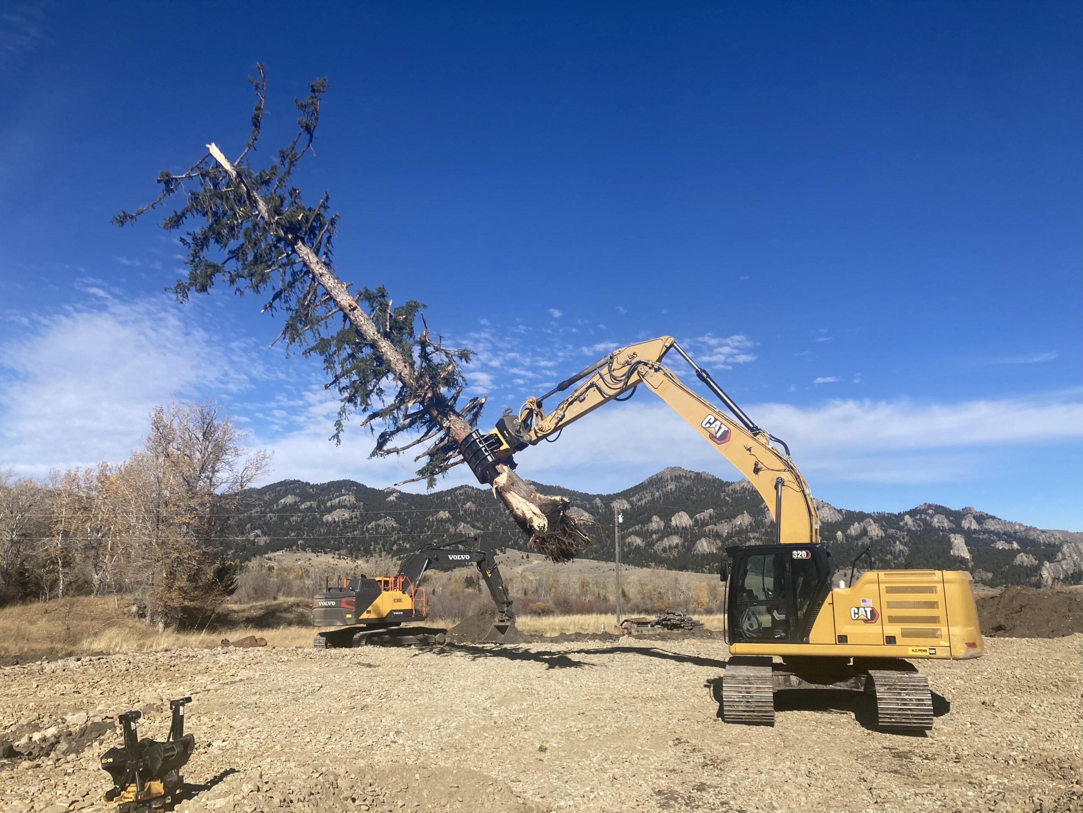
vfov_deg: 49.7
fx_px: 876
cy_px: 406
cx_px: 542
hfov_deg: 63.4
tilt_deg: +10.8
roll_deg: +0.6
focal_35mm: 28
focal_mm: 3.99
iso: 25
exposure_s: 1/2667
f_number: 1.8
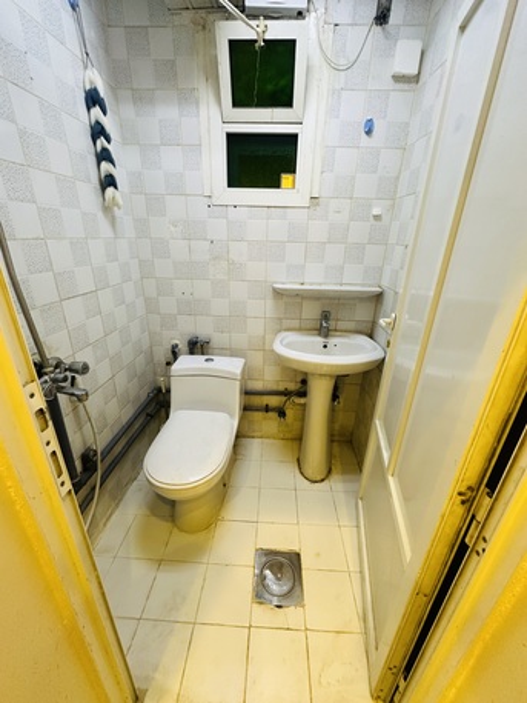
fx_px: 284
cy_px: 352
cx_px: 264
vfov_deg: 102.0
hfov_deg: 85.7
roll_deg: -1.6
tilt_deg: -22.2
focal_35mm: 14
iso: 200
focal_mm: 2.22
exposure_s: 1/60
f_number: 2.2
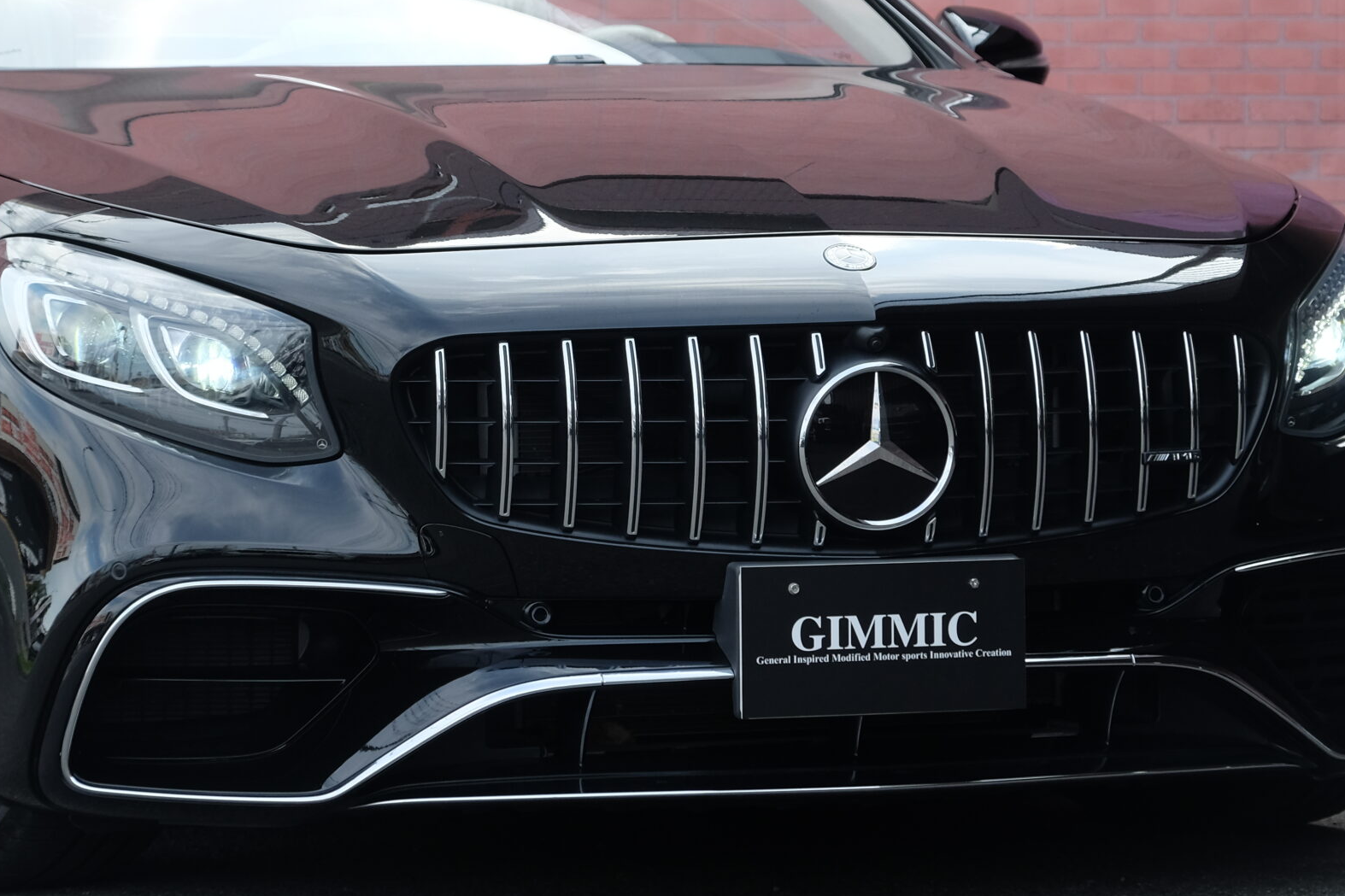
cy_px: 316
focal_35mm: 135
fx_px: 5043
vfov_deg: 10.2
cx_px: 524
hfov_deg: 15.2
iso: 400
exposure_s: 1/340
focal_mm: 55
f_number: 5.6
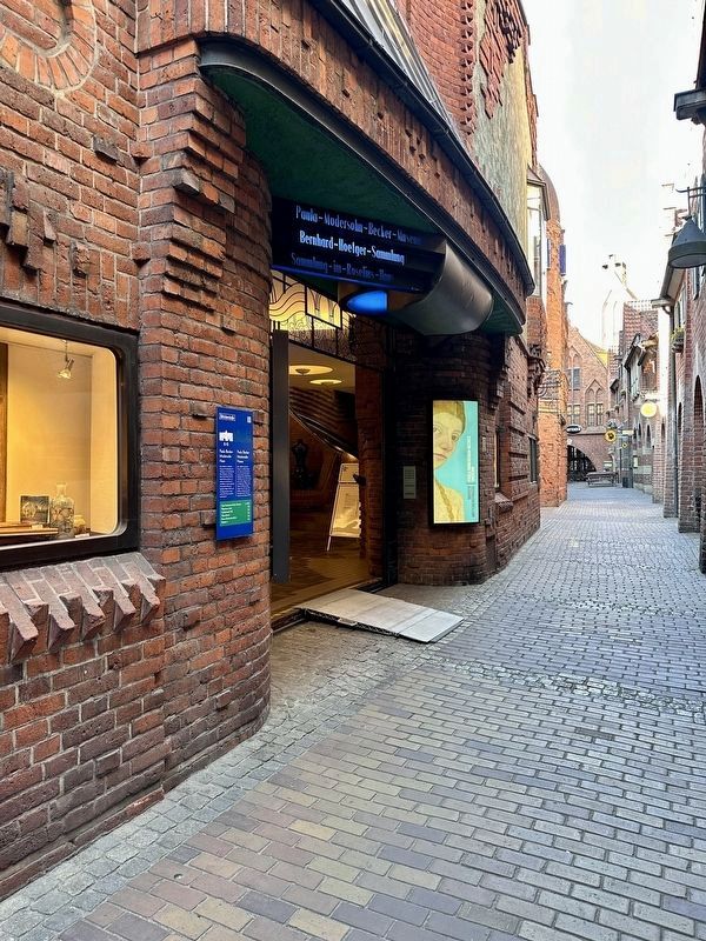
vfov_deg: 71.6
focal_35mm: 24
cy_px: 470
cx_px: 353
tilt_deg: +1.3
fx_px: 653
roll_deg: -0.4
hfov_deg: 56.8
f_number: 1.78
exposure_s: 1/118
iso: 200
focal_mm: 6.86
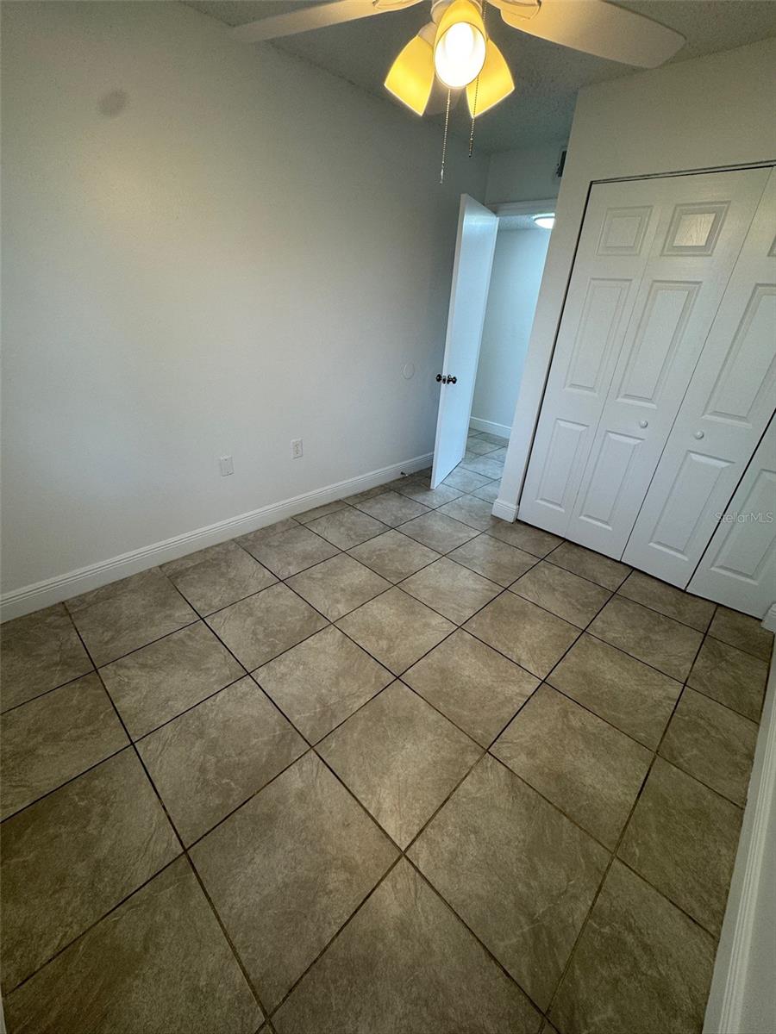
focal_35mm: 14
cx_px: 388
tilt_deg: -28.0
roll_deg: -3.1
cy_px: 517
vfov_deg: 102.1
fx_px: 418
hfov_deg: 85.7
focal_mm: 2.22
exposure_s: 1/120
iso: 125
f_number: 2.2
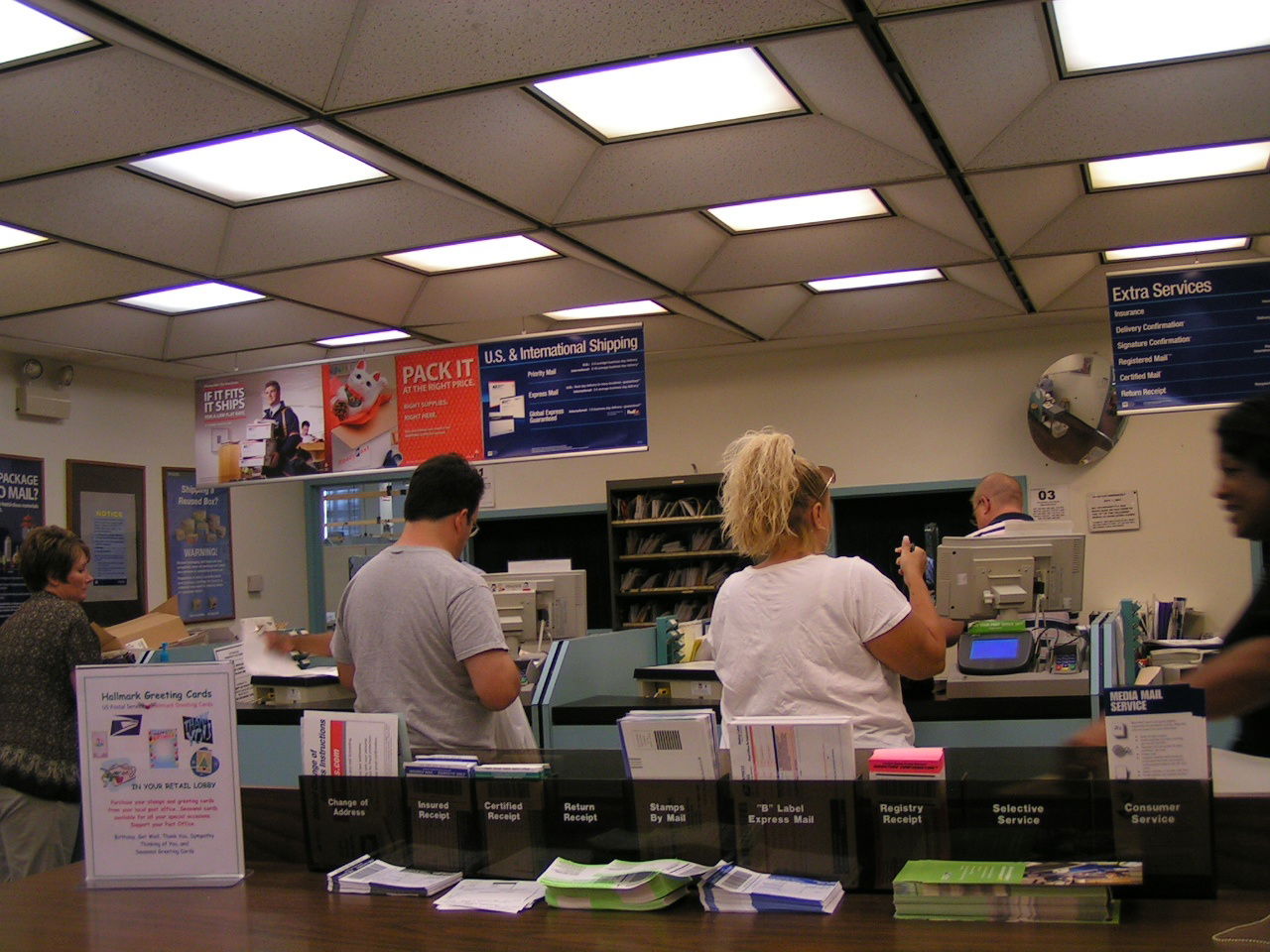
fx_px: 1394
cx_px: 635
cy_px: 476
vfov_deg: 37.7
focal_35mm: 38
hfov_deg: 49.0
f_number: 2.8
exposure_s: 1/30
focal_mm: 5.8
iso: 80
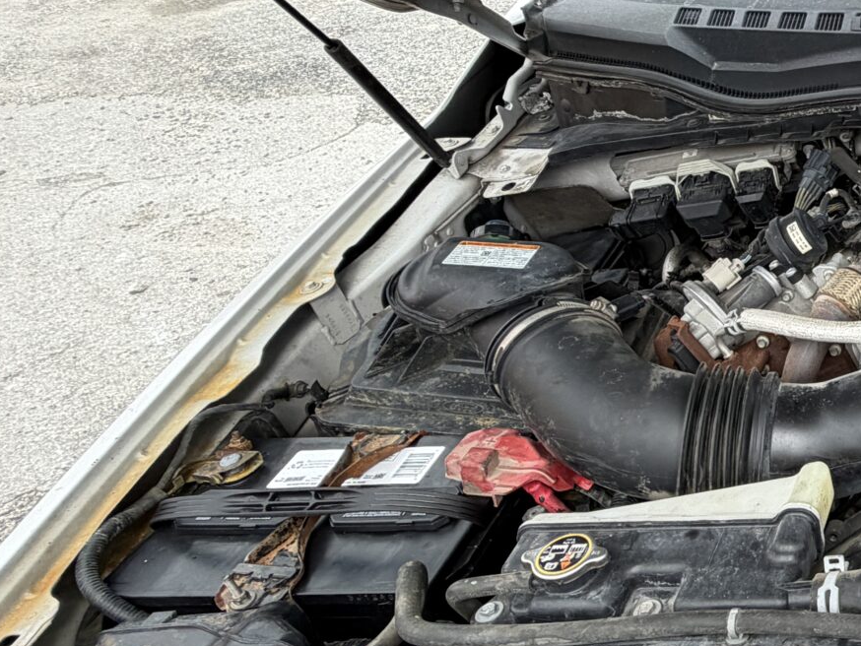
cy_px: 219
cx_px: 1078
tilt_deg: -29.5
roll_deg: +2.3
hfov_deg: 34.6
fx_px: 1020
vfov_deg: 34.8
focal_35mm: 41
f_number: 2.2
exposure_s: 1/403
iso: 64
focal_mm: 2.22
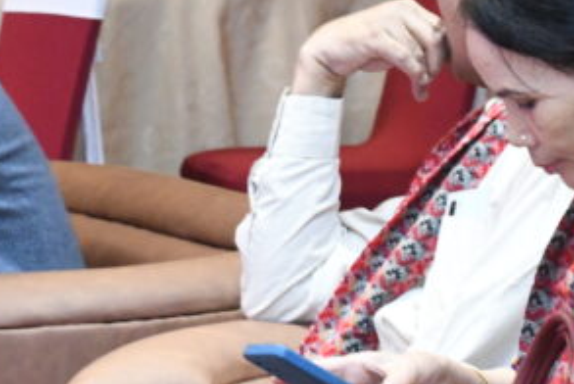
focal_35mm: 322
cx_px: 127
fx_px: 5139
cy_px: 120
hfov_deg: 6.4
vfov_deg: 4.3
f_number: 7.1
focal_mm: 82
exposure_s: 1/60
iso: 10000
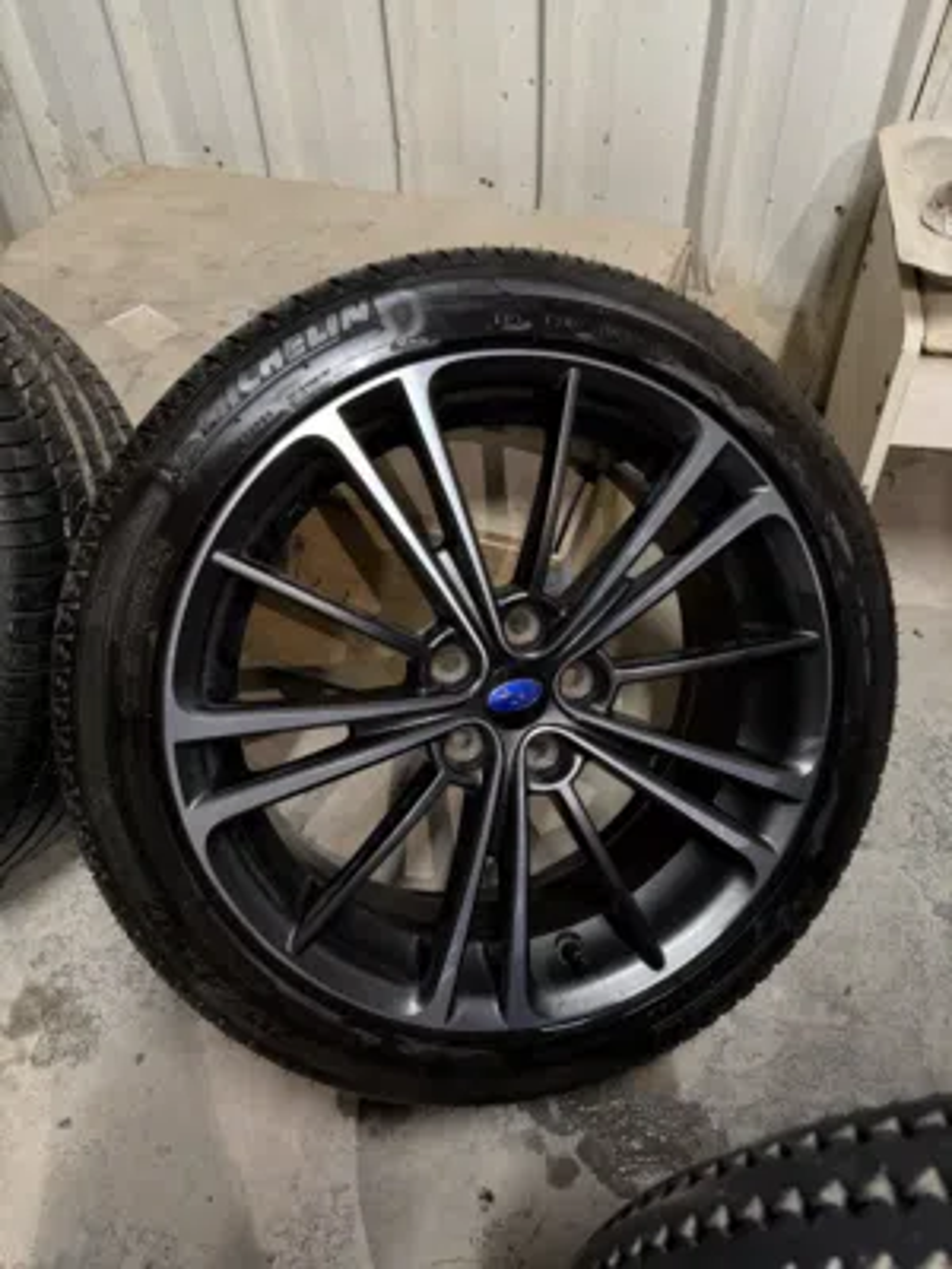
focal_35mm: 24
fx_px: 880
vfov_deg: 71.6
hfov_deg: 56.8
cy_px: 634
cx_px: 476
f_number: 1.78
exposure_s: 1/25
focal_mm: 6.76
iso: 800
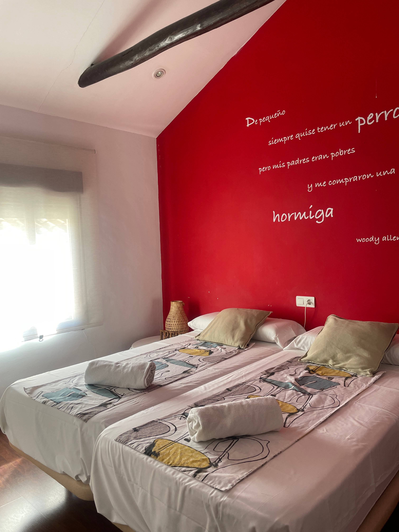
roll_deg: +2.2
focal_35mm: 26
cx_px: 200
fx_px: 400
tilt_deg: -3.8
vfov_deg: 67.3
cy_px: 266
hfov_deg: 53.1
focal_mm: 4.2
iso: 80
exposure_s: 1/121
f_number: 1.6
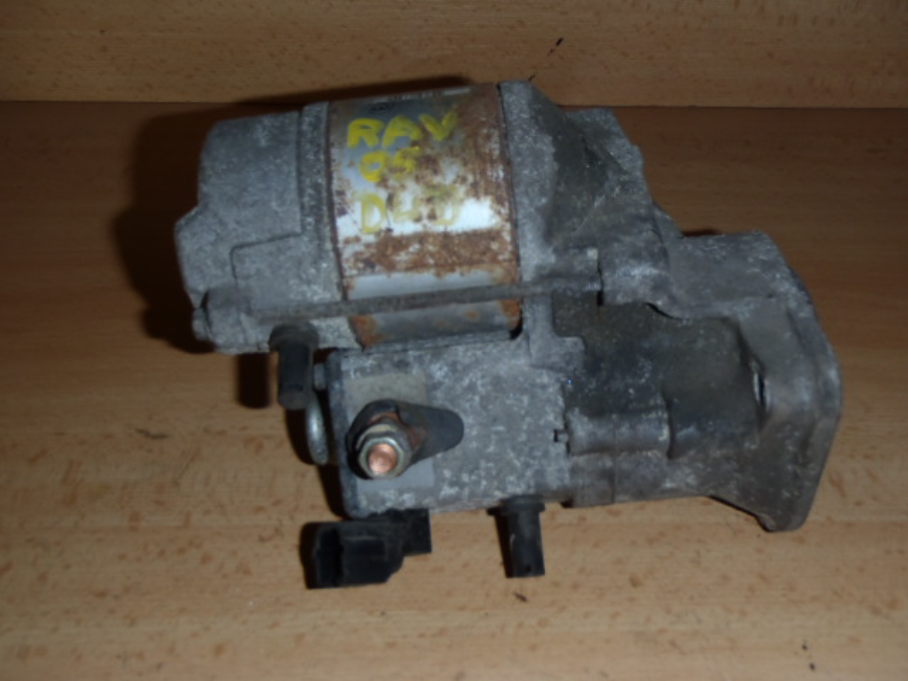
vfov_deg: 37.7
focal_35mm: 38
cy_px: 340
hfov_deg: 49.0
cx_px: 454
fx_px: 997
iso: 100
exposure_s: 1/40
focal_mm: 6.83
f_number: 4.6
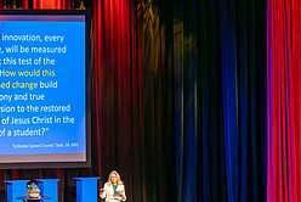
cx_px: 39
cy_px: 76
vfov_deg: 6.9
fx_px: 1683
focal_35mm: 201
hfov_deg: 10.2
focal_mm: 75
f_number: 2.8
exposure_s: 1/200
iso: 400
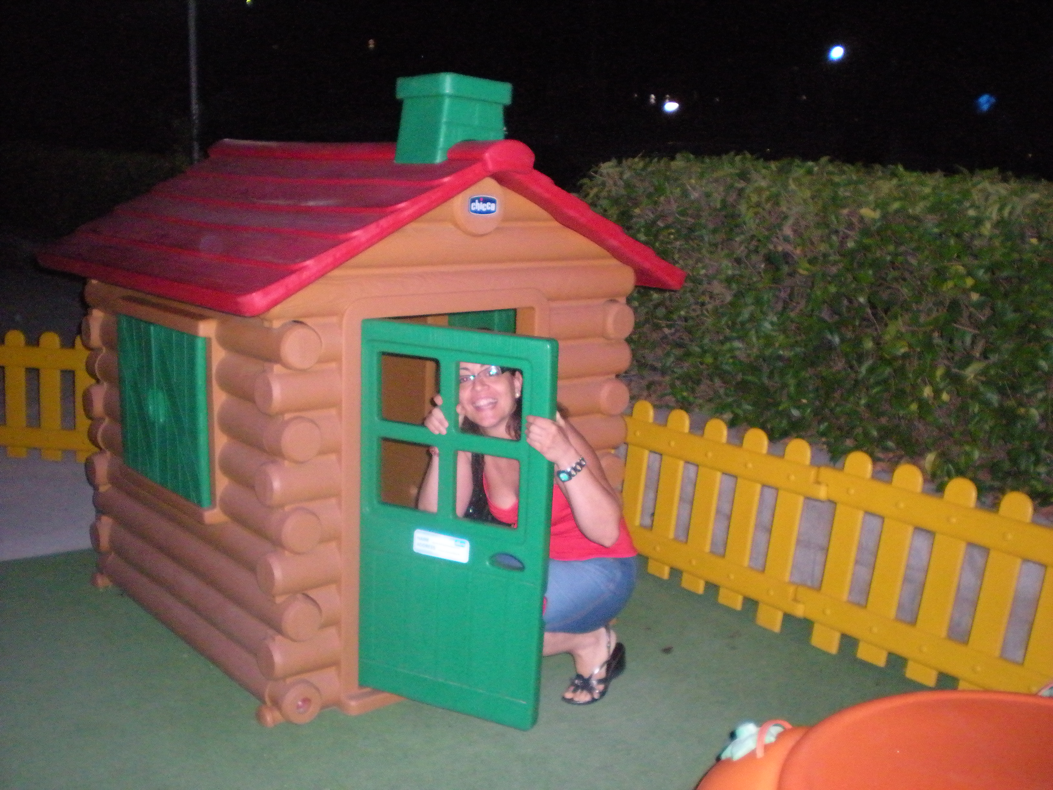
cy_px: 395
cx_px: 526
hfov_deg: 49.0
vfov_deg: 37.7
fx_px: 1156
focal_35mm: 38
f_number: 3.1
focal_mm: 6.3
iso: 800
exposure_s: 1/60
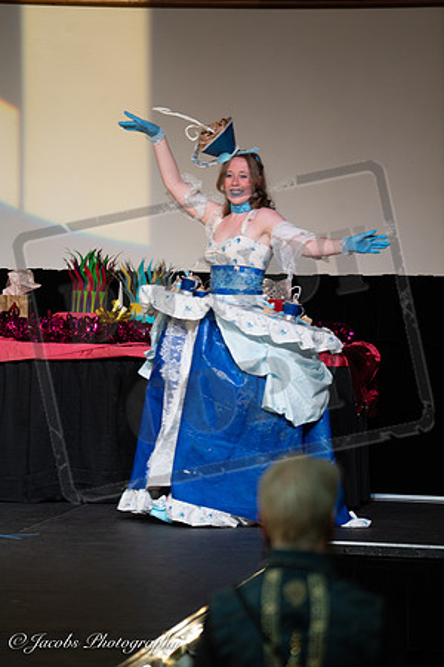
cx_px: 222
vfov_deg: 10.3
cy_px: 334
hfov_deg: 6.9
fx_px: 3700
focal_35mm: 200
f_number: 4
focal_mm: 200
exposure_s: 1/200
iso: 1600
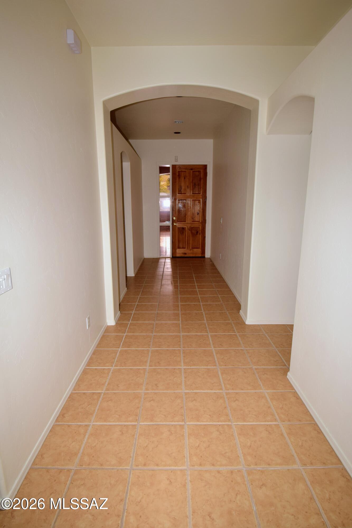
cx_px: 176
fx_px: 264
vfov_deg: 90.0
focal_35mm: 18
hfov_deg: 67.4
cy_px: 264
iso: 400
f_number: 9
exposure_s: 1/200
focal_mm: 12
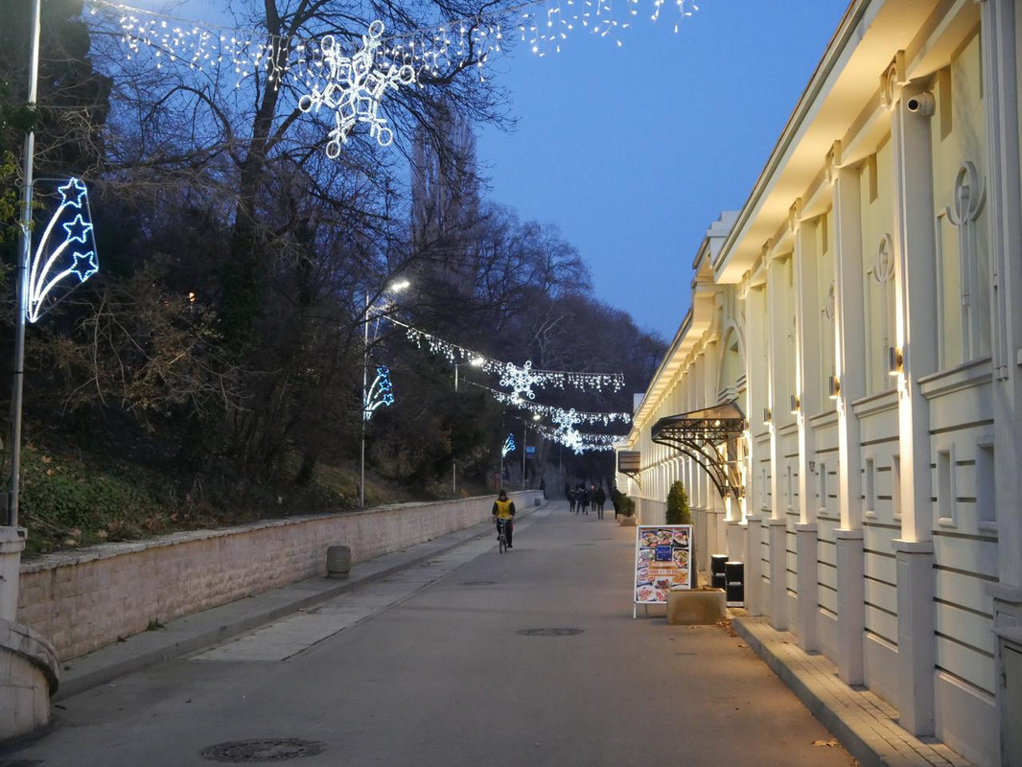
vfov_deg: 32.9
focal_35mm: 44
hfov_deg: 42.9
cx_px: 511
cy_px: 384
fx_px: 1299
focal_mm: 22
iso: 3200
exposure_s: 1/30
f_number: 4.4
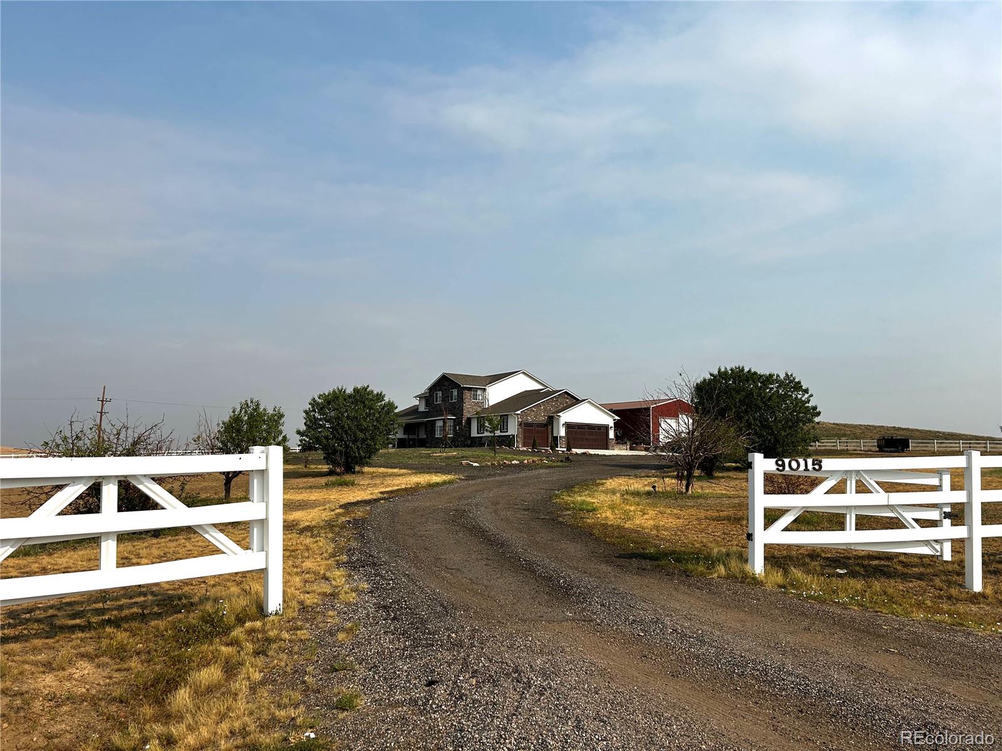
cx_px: 501
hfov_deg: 67.3
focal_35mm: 26
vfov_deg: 53.1
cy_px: 376
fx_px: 753
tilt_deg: +6.2
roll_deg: -0.3
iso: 50
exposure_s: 1/7463
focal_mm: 5.7
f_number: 1.5
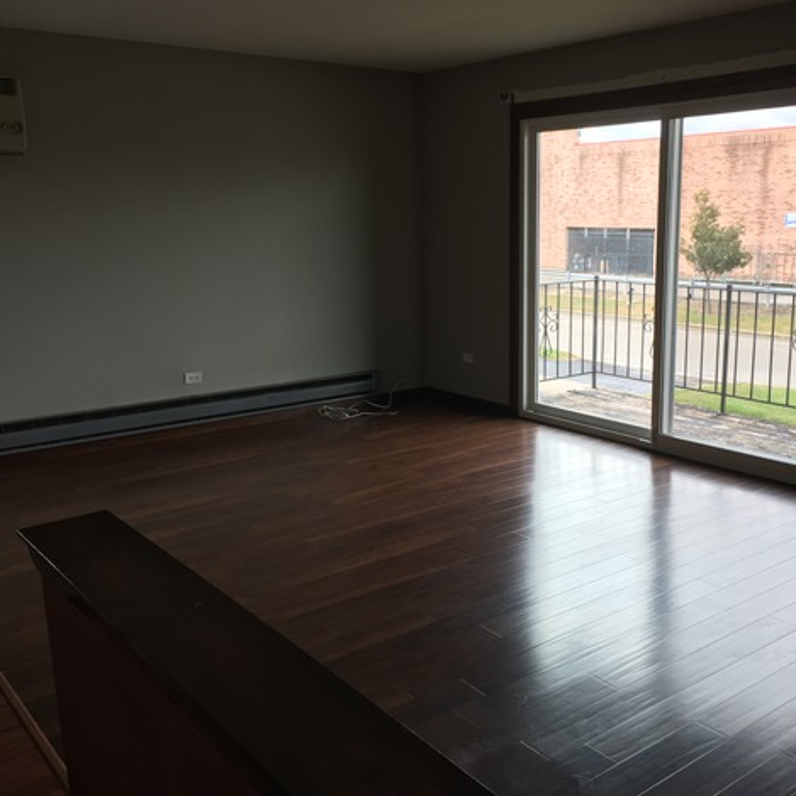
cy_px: 397
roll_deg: +0.5
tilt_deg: -10.8
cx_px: 490
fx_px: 911
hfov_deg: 46.9
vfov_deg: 47.2
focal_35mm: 35
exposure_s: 1/120
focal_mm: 4.15
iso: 40
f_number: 2.2
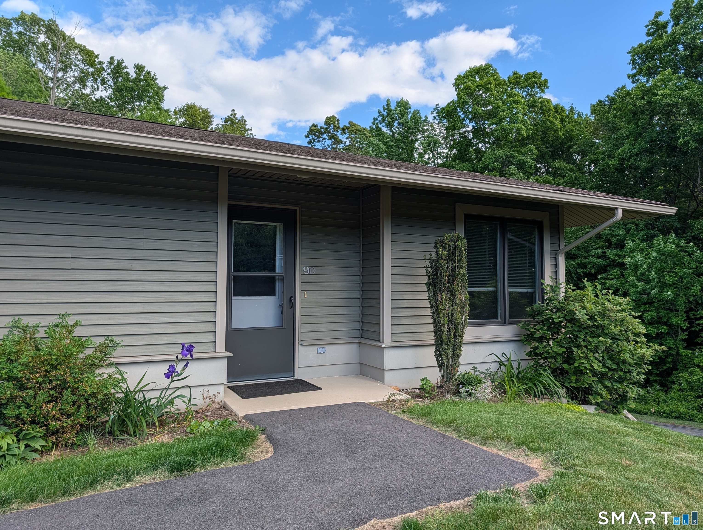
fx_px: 488
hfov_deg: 71.5
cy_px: 265
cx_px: 352
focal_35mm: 24
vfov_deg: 56.9
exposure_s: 1/544
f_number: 1.68
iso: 22
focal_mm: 6.9
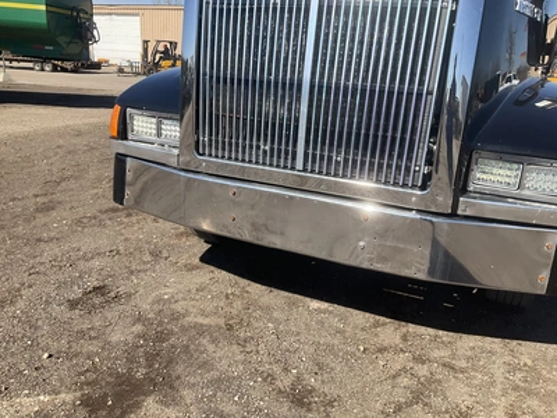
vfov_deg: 48.2
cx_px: 278
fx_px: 467
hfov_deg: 61.7
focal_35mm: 29
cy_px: 209
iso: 25
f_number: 1.8
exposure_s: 1/1279
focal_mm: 3
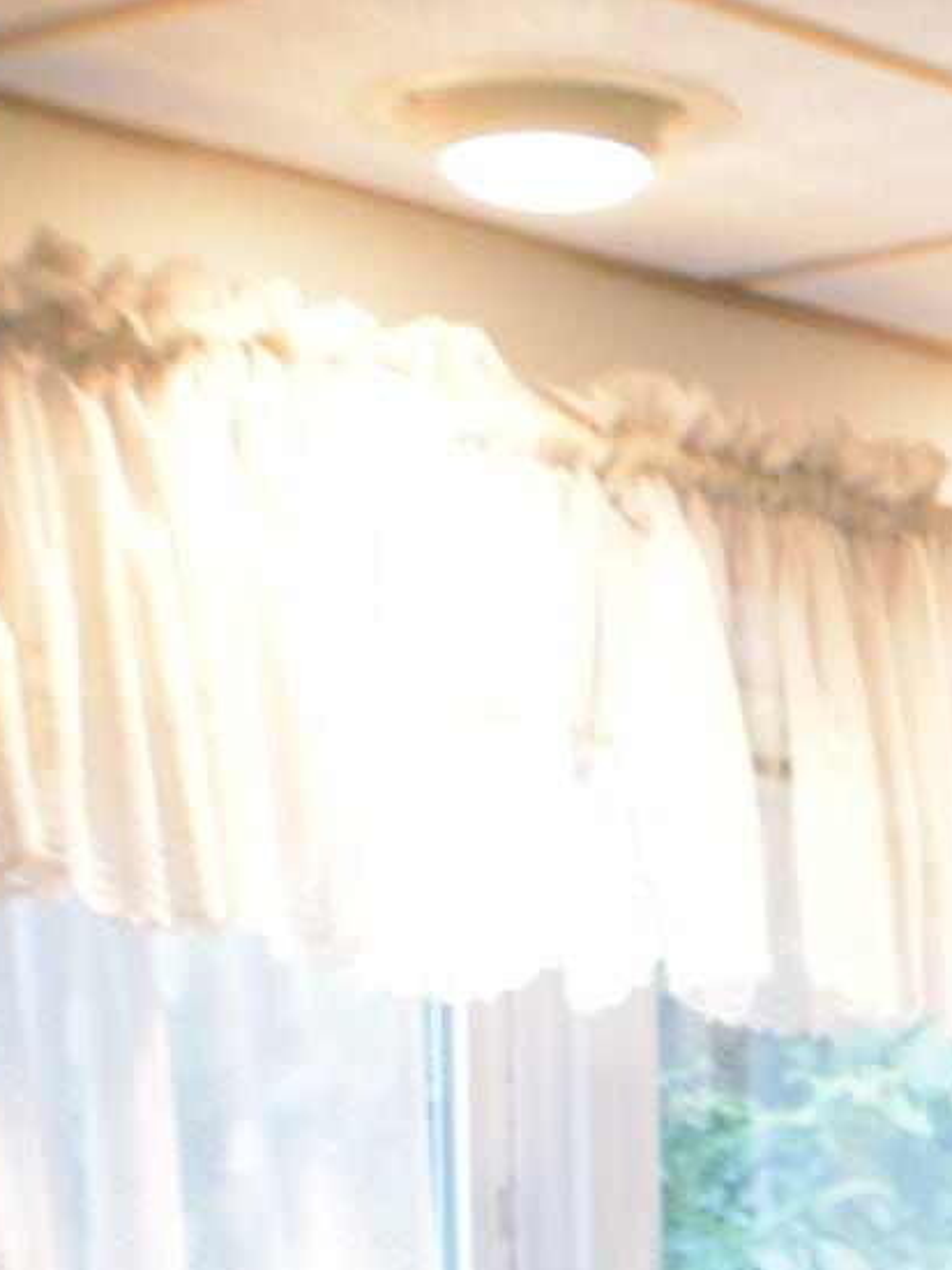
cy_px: 2263
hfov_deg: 6.6
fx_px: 7763
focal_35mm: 212
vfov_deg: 9.0
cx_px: 2383
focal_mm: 27
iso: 1400
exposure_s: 1/40
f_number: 4
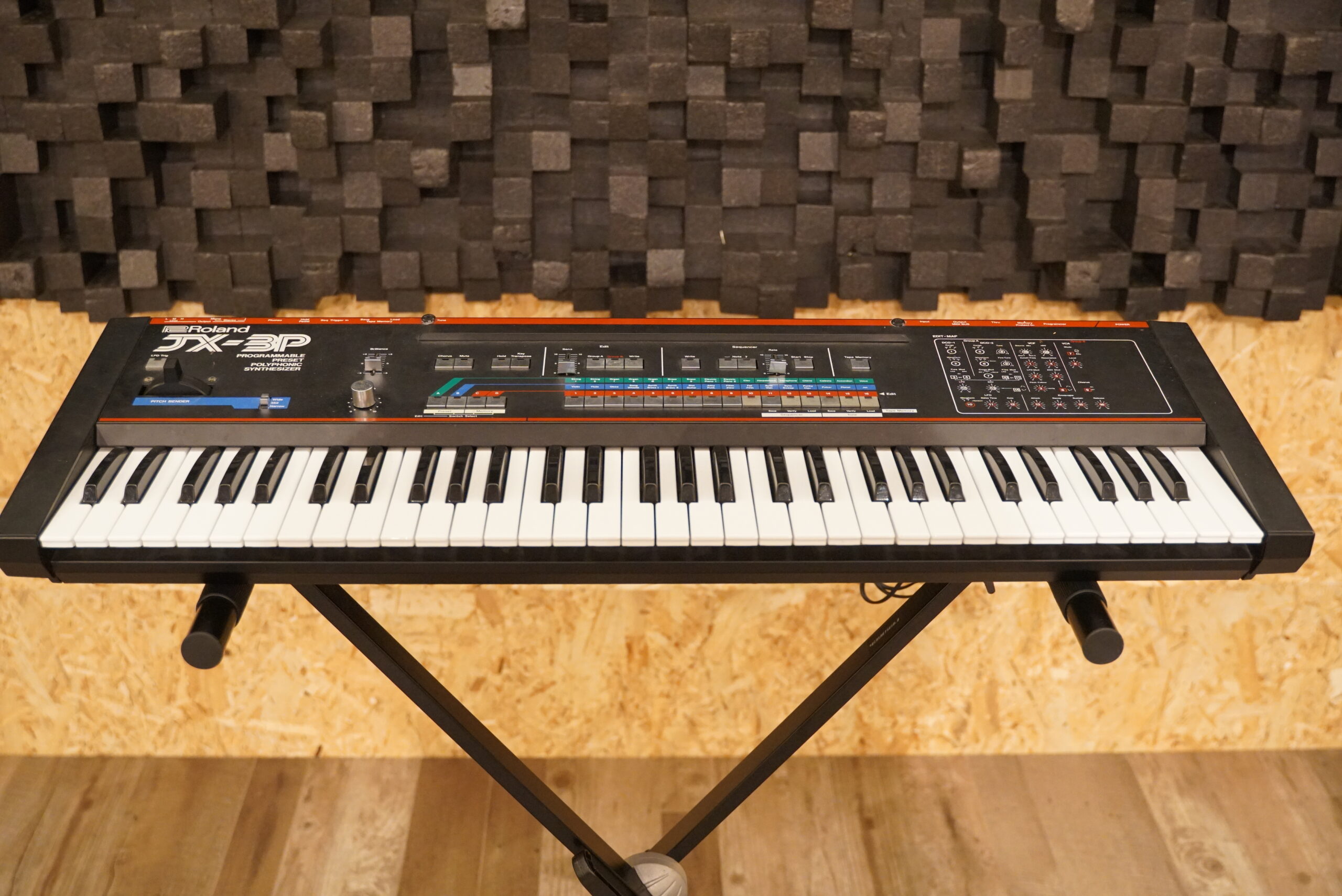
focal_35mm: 42
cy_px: 448
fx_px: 1566
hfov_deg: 46.4
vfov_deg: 31.9
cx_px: 671
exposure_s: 1/200
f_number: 2.8
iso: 4000
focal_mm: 28
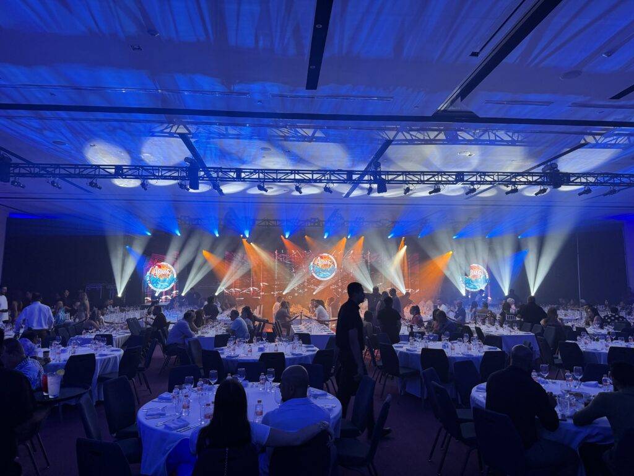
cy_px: 238
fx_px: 440
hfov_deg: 71.6
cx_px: 317
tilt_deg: +6.6
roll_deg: +0.0
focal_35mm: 24
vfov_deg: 56.8
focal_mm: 6.86
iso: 200
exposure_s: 1/109
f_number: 1.78
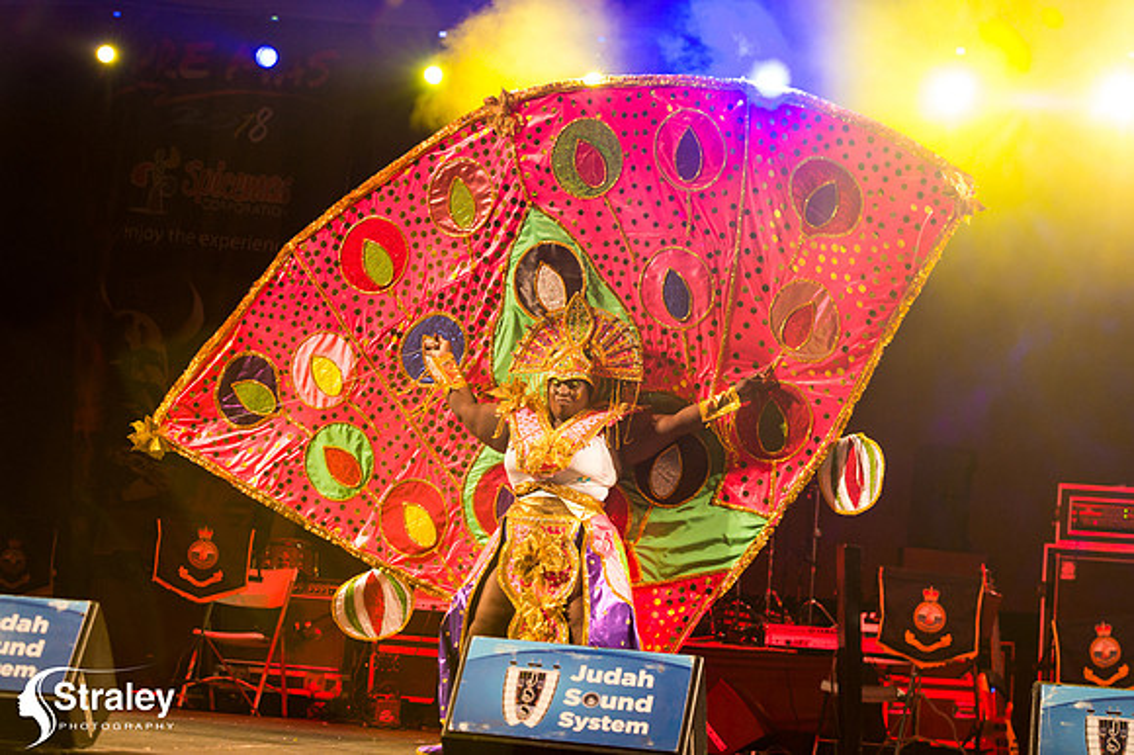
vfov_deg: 14.8
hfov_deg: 22.2
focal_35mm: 92
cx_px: 567
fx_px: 2896
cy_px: 378
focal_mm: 92
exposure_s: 1/200
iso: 3200
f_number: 5.6
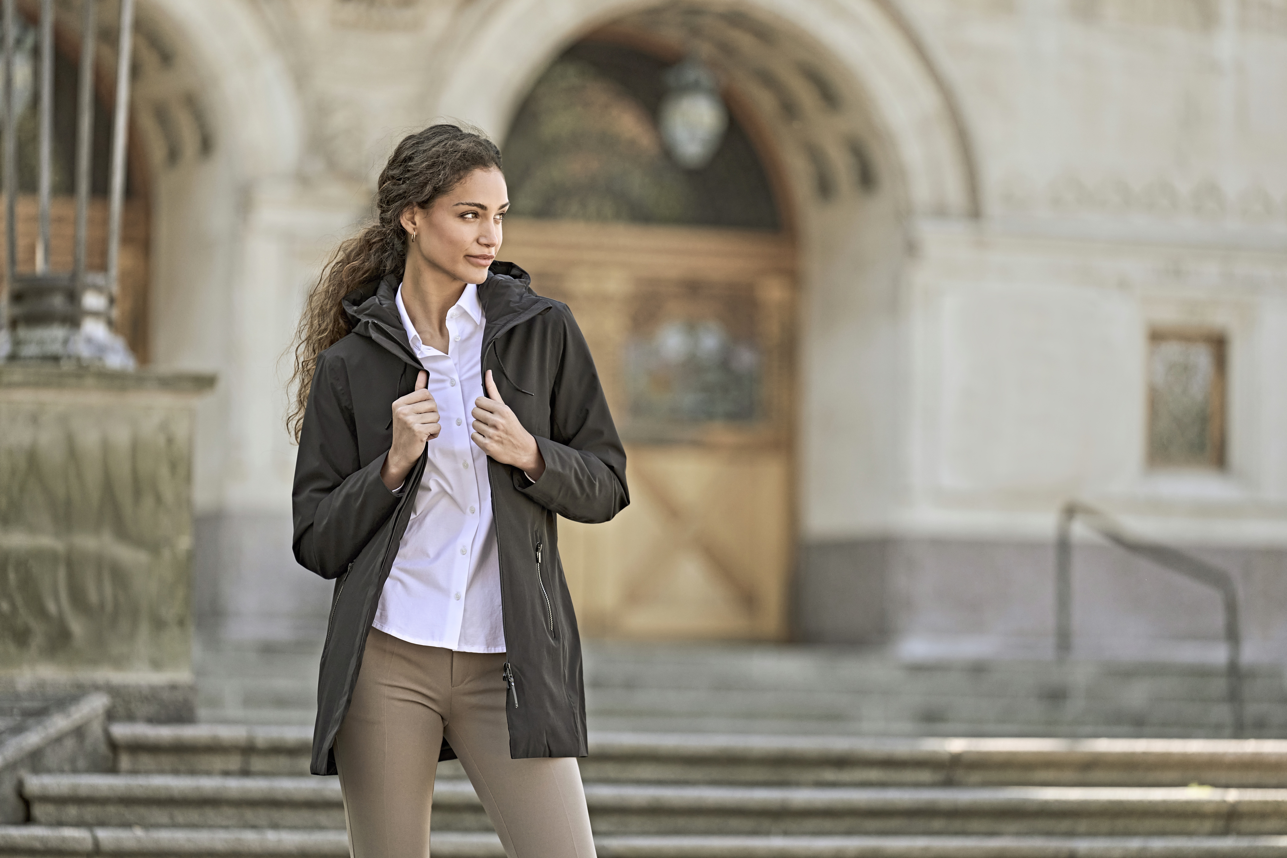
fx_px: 6077
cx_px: 644
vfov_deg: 8.1
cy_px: 429
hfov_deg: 12.1
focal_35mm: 170
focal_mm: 170
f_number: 2.8
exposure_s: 1/1250
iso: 800
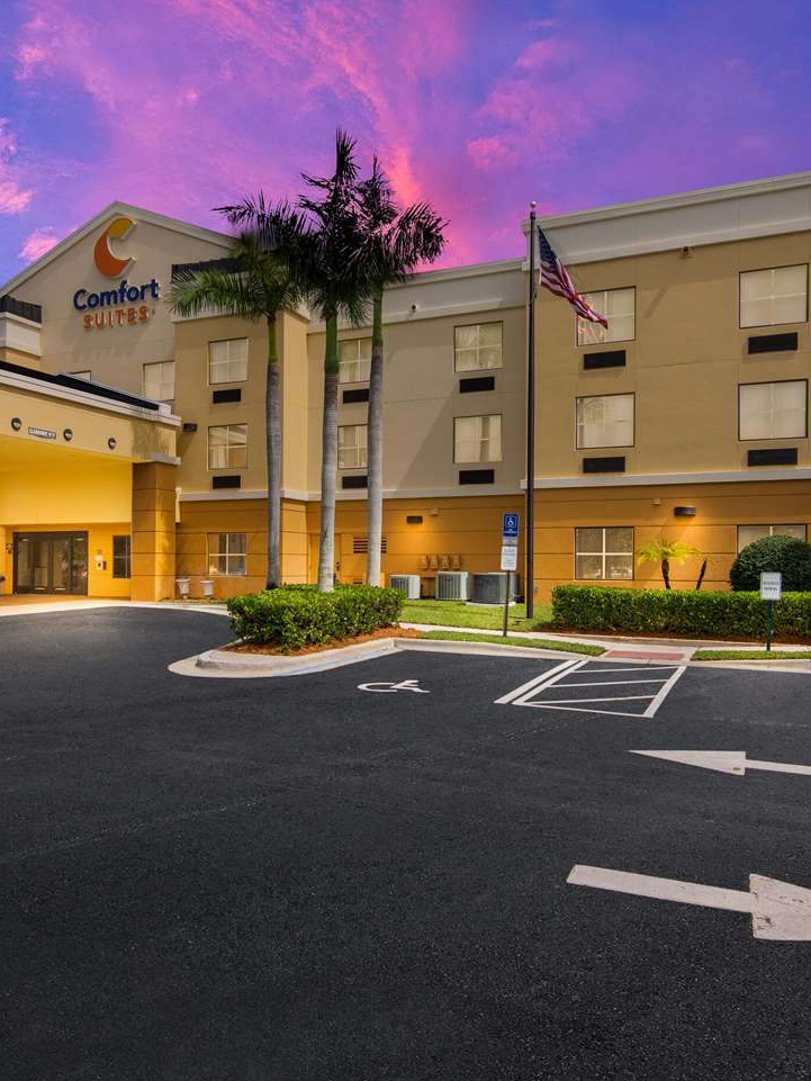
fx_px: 773
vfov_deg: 69.9
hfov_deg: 55.3
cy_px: 539
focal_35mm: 25
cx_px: 378
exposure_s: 1/200
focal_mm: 11
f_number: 6.3
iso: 320
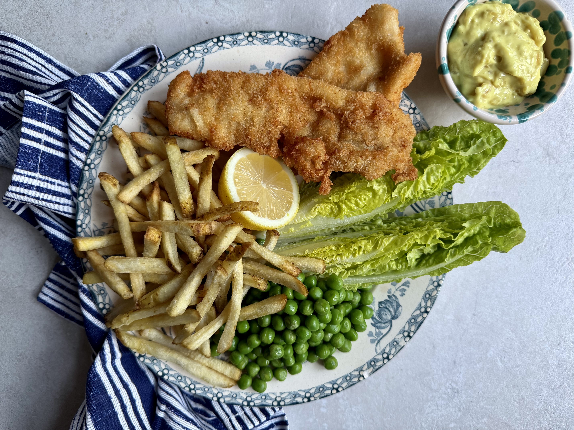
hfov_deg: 71.6
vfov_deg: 56.8
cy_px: 215
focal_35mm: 24
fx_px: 398
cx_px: 287
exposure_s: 1/121
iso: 160
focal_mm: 6.76
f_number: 1.78
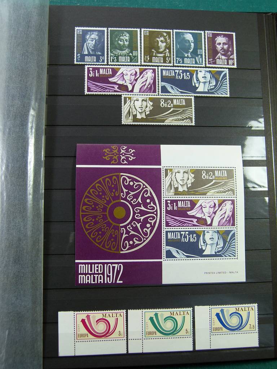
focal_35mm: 36
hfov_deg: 39.7
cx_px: 138
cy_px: 184
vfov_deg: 51.4
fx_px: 384
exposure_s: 1/80
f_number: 3.1
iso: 100
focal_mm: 6.5
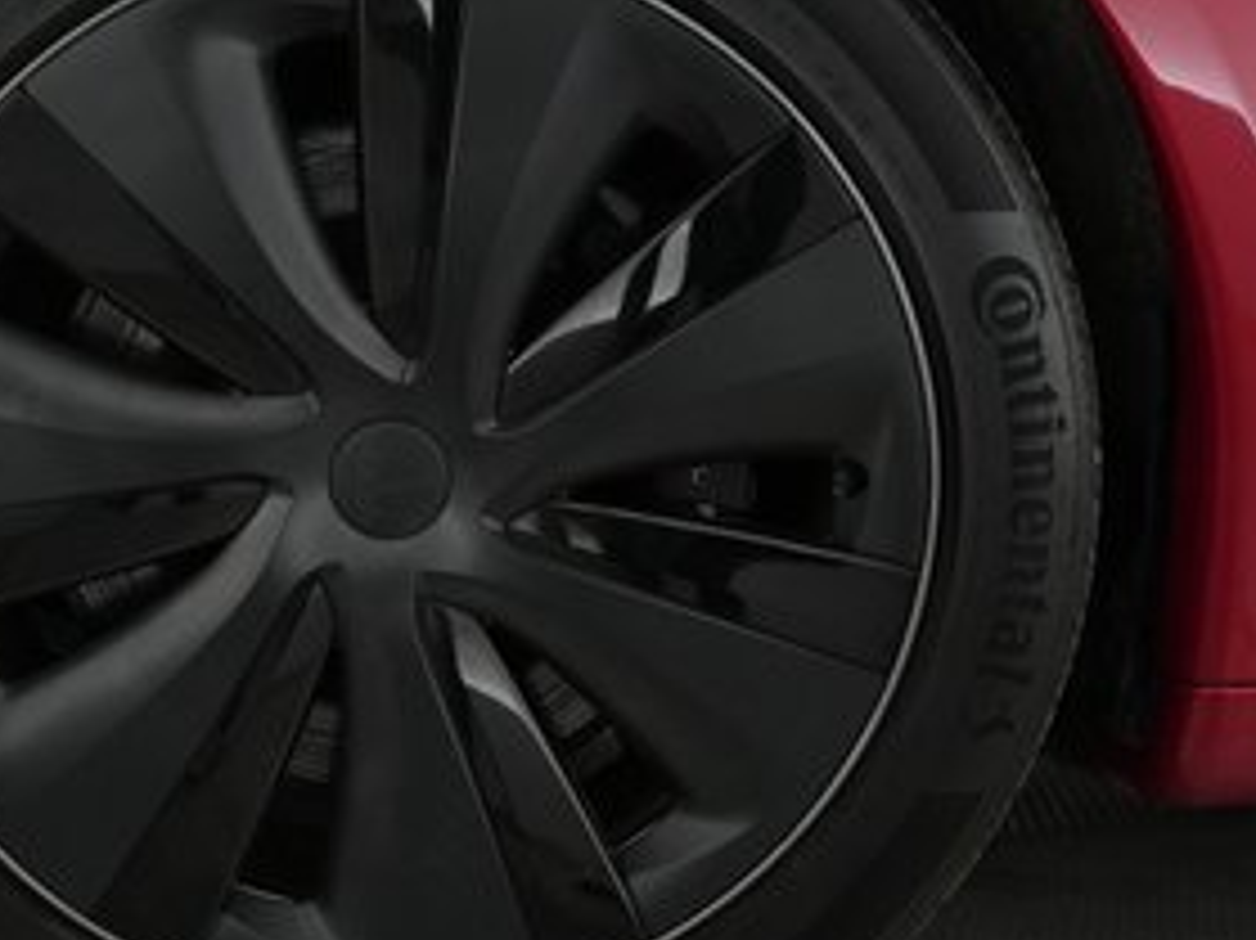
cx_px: 401
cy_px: 414
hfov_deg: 35.8
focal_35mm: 53
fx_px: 1922
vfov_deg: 27.5
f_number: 2.8
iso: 2500
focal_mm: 24
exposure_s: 1/160
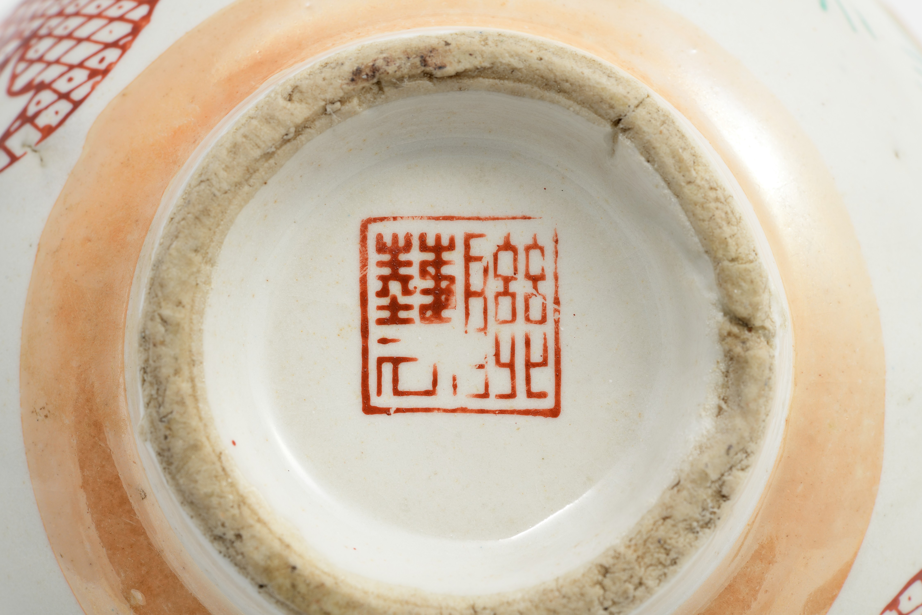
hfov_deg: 33.4
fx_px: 1537
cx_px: 461
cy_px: 308
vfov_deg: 22.6
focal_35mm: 60
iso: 100
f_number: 18
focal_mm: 60
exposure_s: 1/100
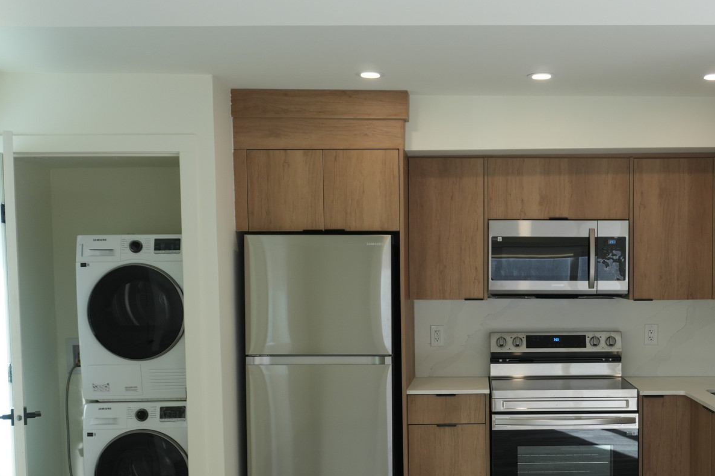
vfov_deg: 27.8
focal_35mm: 48
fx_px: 953
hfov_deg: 40.5
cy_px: 343
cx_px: 488
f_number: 4
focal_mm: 22
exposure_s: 1/160
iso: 250
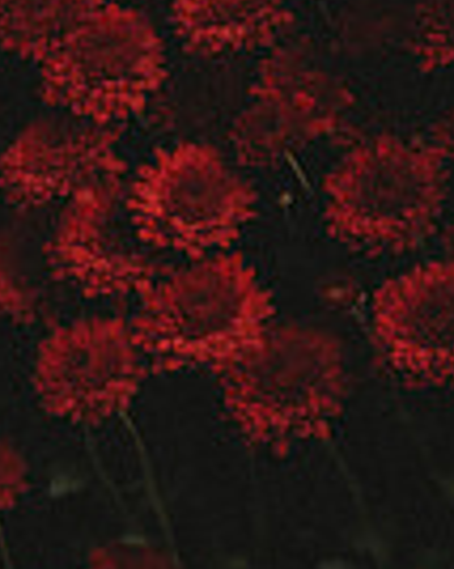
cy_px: 690
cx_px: -764
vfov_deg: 6.8
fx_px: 4775
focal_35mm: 284
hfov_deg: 5.2
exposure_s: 1/250
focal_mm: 70
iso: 100
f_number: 2.8
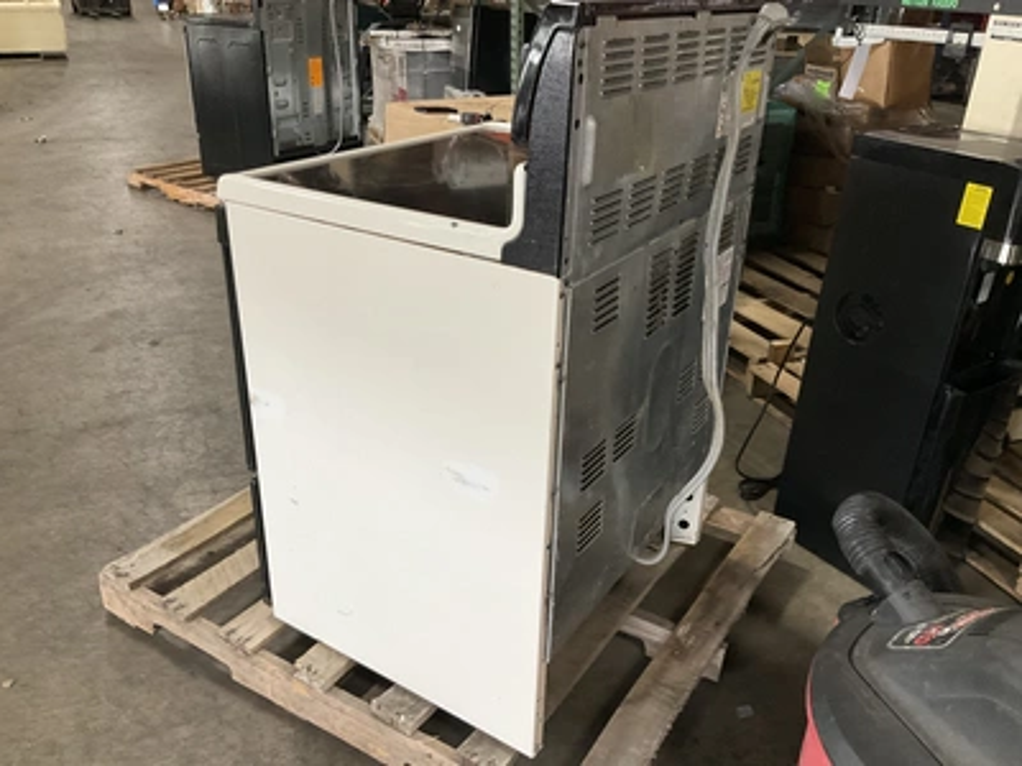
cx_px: 511
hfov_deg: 61.7
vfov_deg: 48.2
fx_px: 856
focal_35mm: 29
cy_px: 383
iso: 125
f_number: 1.8
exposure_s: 1/60
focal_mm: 3
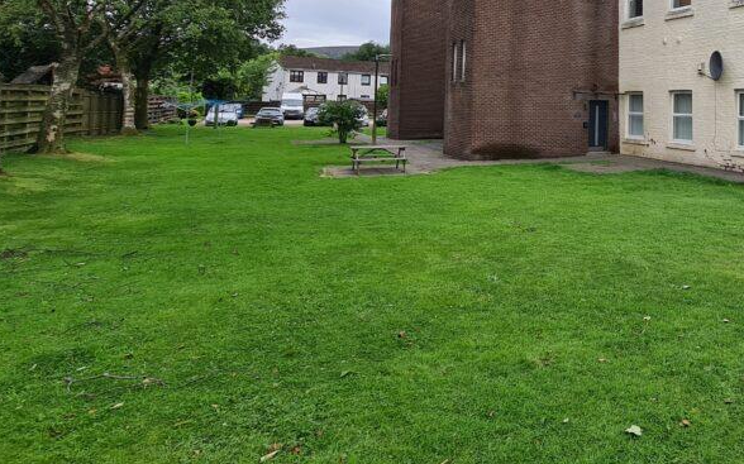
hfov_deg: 68.5
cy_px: 80
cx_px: 582
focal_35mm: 24
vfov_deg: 47.6
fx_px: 486
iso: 64
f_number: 2.2
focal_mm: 2.22
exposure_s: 1/384
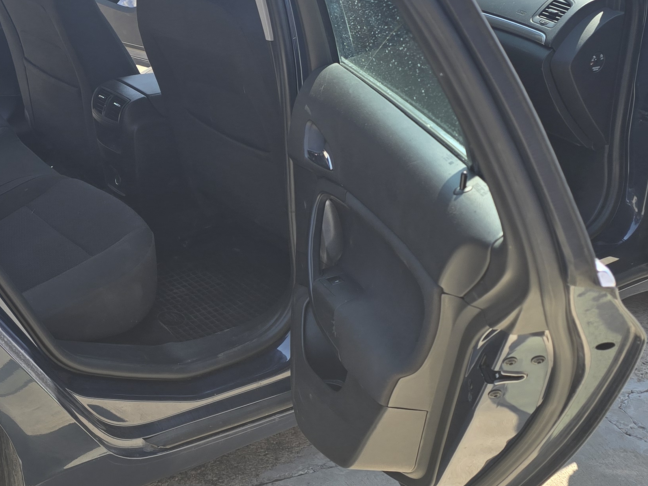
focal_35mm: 56
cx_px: 147
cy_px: 236
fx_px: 1048
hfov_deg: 33.5
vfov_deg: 26.1
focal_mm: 6.3
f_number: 1.7
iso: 12
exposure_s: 1/370
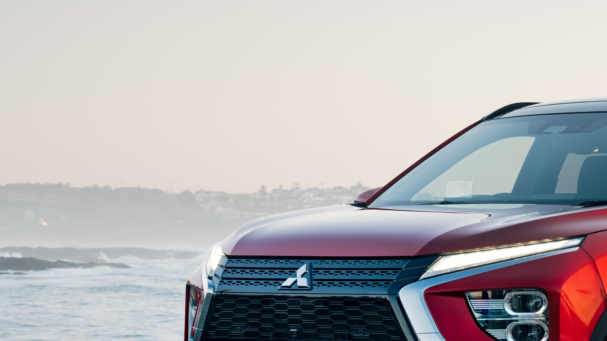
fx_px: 2527
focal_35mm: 157
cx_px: 436
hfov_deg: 13.7
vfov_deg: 7.7
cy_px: 168
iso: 100
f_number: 6.3
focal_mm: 67
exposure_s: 1/2.5
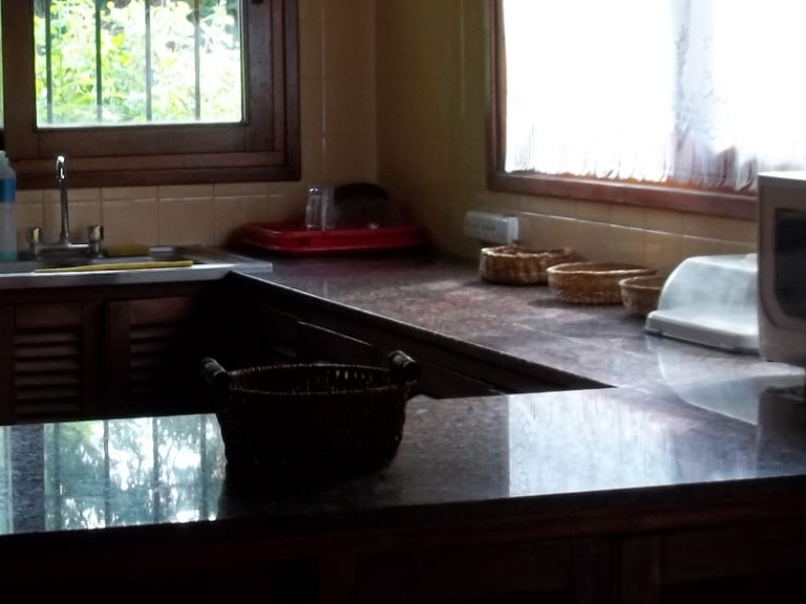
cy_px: 228
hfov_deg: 21.9
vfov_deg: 16.8
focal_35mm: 88
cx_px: 153
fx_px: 2049
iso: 64
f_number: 3.3
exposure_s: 1/40
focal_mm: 5.9
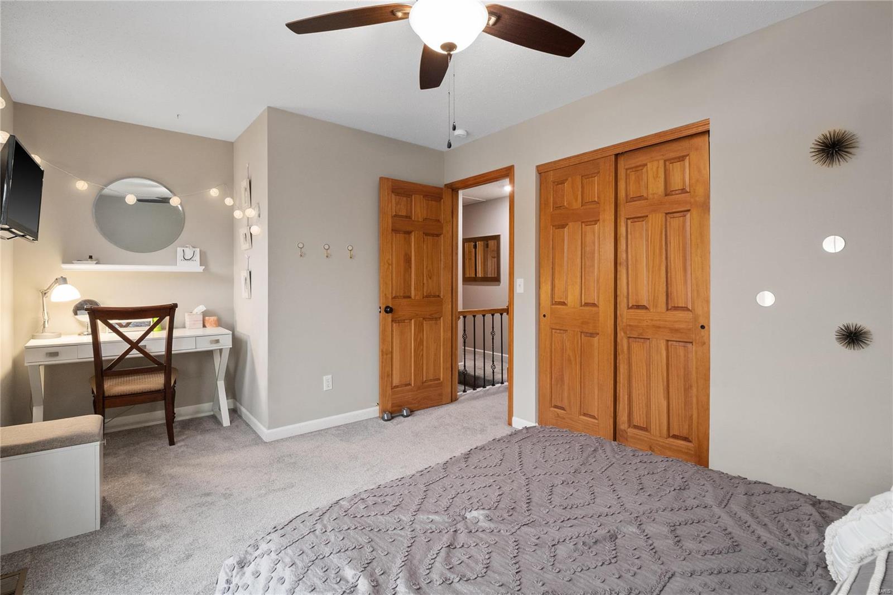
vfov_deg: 73.7
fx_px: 397
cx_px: 446
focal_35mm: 16
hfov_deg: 96.7
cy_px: 298
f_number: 7.1
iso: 400
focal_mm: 8
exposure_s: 1/6
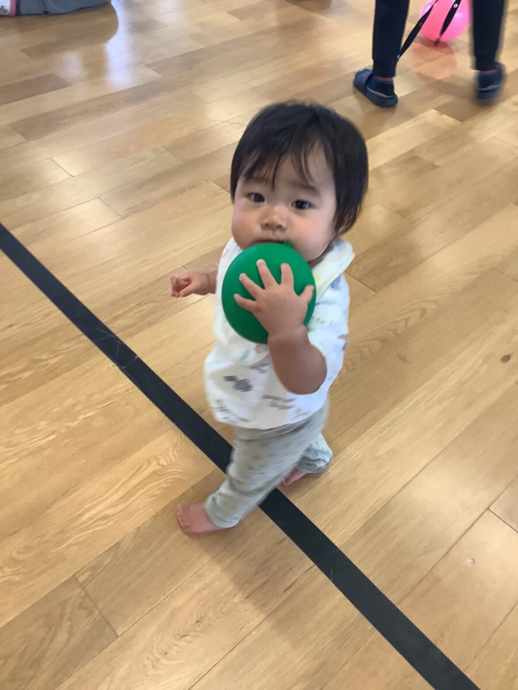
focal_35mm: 31
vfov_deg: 58.4
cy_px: 345
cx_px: 259
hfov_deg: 45.4
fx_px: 619
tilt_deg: -46.3
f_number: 2.4
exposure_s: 1/60
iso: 125
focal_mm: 3.3
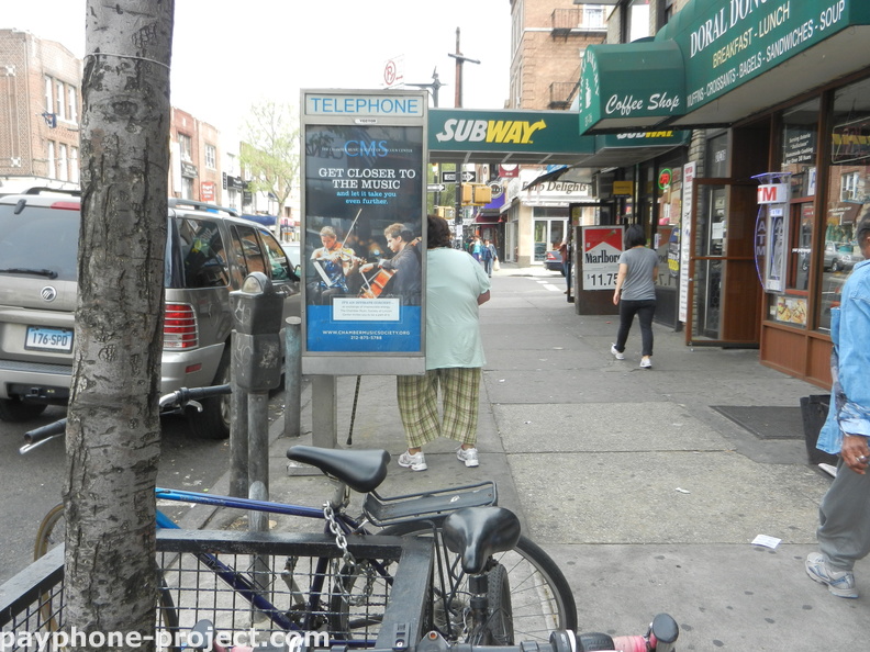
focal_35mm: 29
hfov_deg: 61.7
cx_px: 435
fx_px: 729
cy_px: 326
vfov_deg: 48.2
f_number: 3.6
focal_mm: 5.1
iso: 160
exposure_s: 1/320
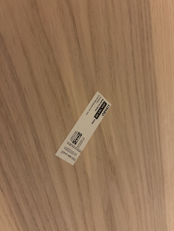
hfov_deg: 53.1
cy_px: 116
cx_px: 87
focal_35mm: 26
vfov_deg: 67.3
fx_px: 174
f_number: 1.5
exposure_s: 1/50
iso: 320
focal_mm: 5.7
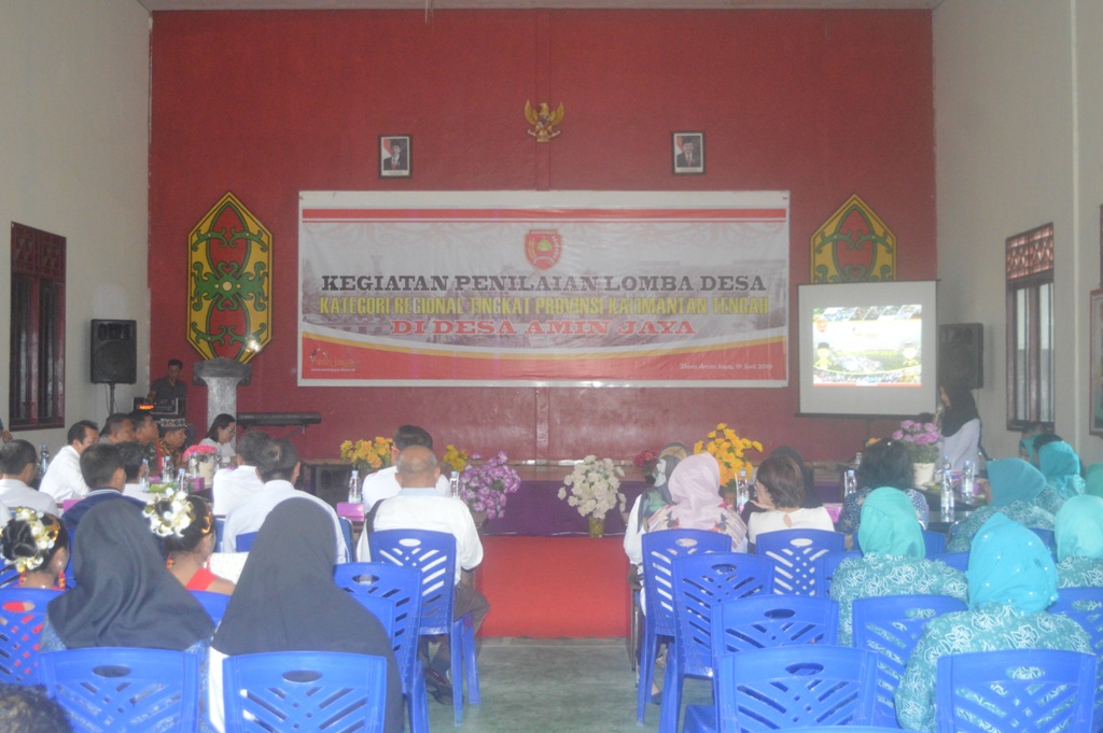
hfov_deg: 42.4
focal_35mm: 46
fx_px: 1424
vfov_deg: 28.9
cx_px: 552
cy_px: 366
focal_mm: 31
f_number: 4.2
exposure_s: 1/60
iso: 2500
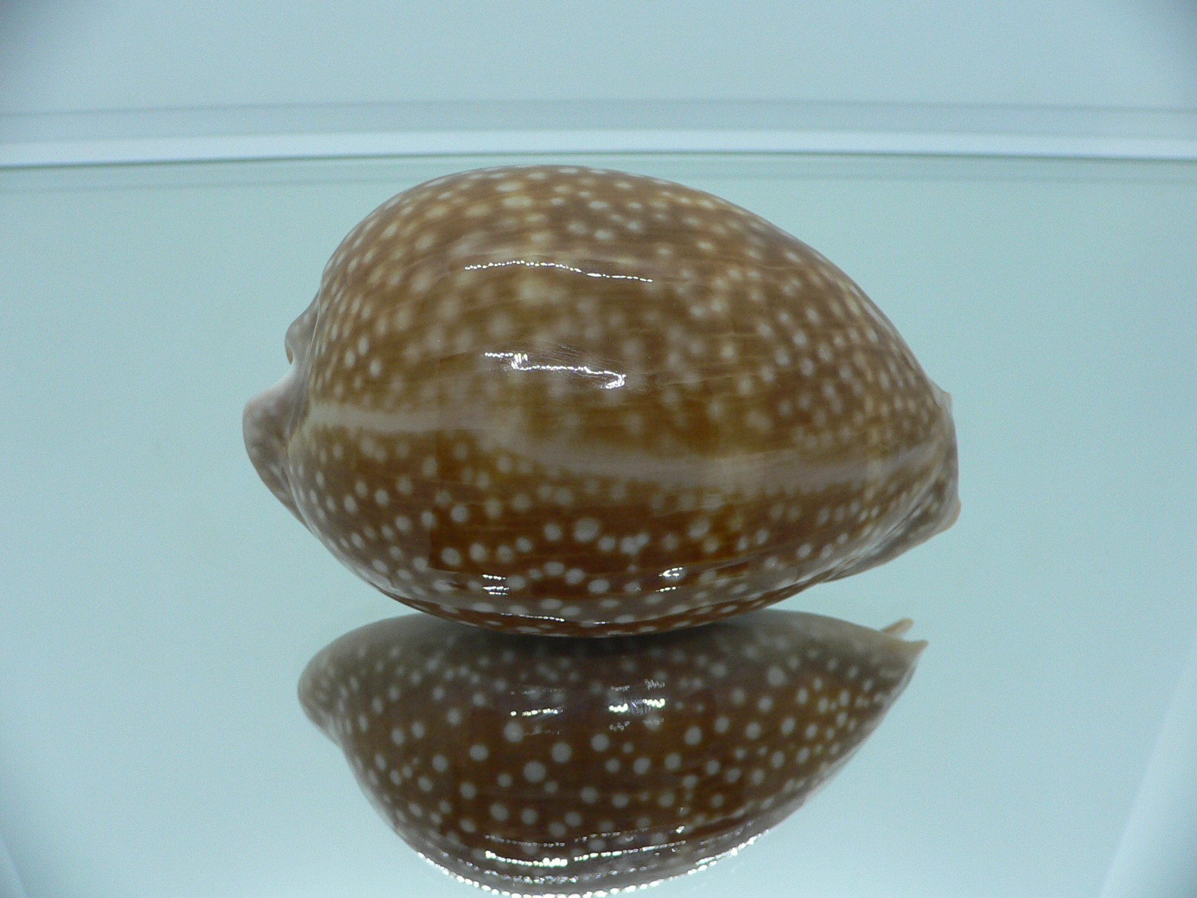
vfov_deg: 40.7
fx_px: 1210
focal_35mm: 35
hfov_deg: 52.6
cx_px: 598
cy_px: 449
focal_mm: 4.6
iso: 100
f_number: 2.8
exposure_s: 1/60
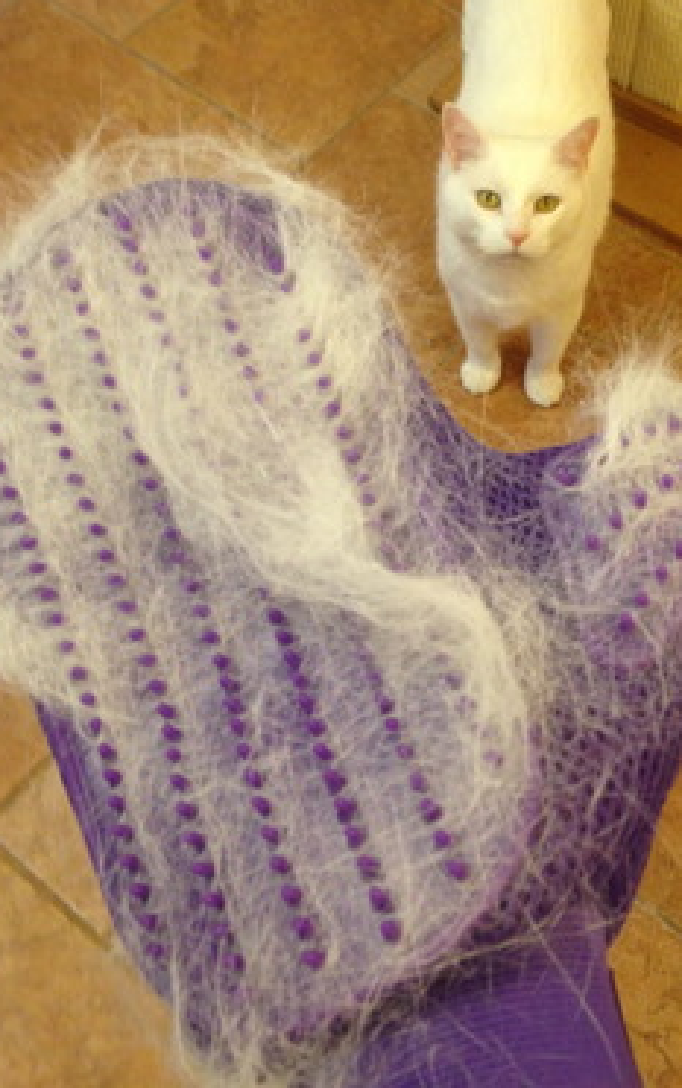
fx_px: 1396
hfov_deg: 27.3
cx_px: 461
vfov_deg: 42.4
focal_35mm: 47
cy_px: 439
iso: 160
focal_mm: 4.13
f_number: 2.4
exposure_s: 1/20
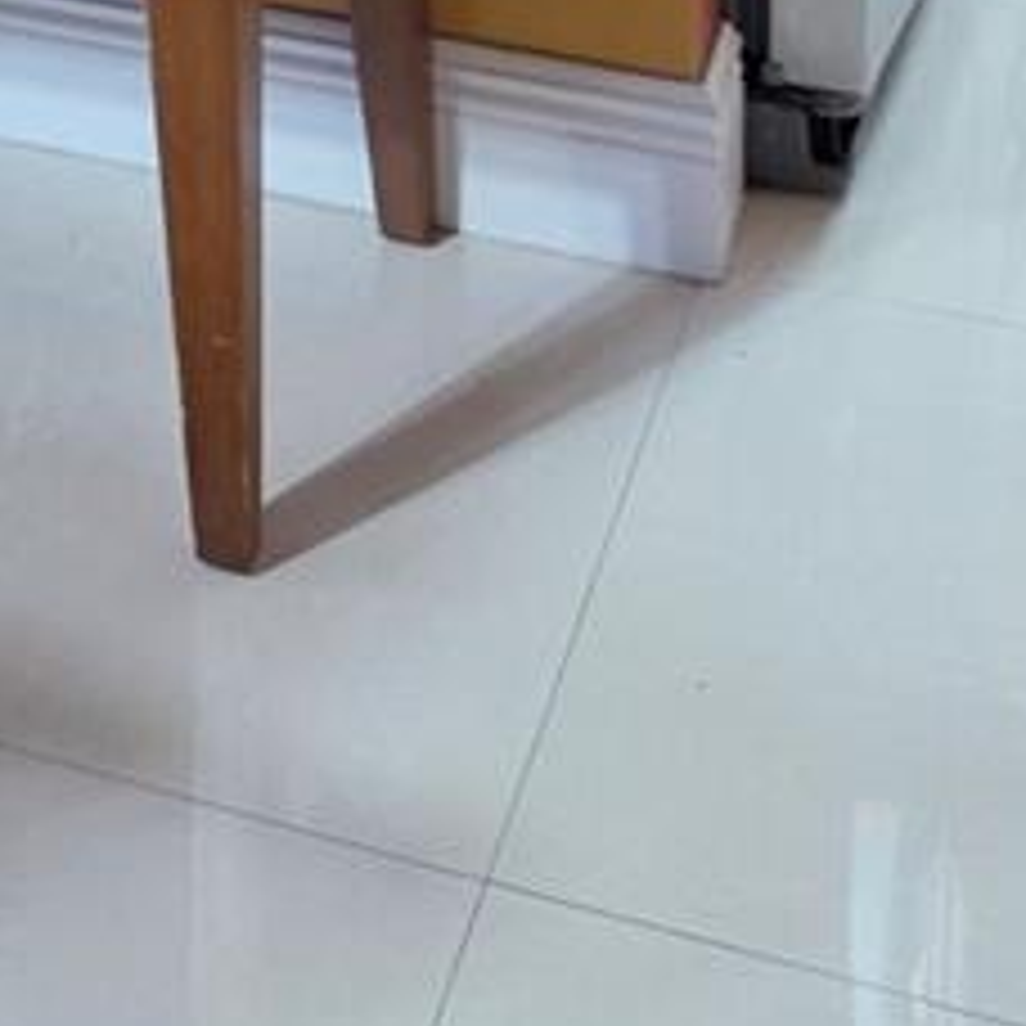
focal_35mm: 107
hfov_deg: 14.0
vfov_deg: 14.5
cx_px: -936
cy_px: -747
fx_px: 3588
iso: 500
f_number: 1.4
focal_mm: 6.5
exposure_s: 1/120
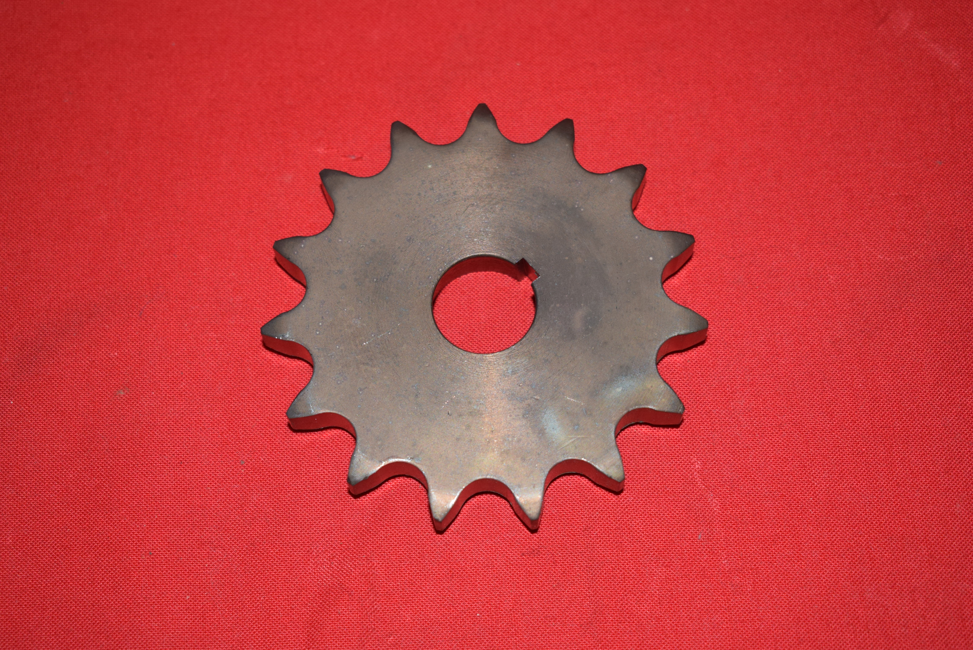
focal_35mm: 63
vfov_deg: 21.6
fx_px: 1703
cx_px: 486
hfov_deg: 31.9
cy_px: 325
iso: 640
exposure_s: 1/160
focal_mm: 42
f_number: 5
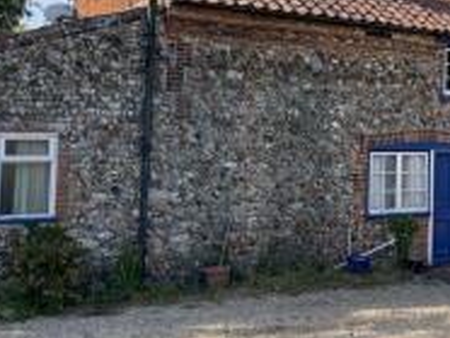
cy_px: 107
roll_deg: -0.4
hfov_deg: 30.9
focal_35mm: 59
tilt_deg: +2.3
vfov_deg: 24.7
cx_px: 420
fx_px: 768
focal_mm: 4.2
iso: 32
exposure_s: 1/1916
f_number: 1.6
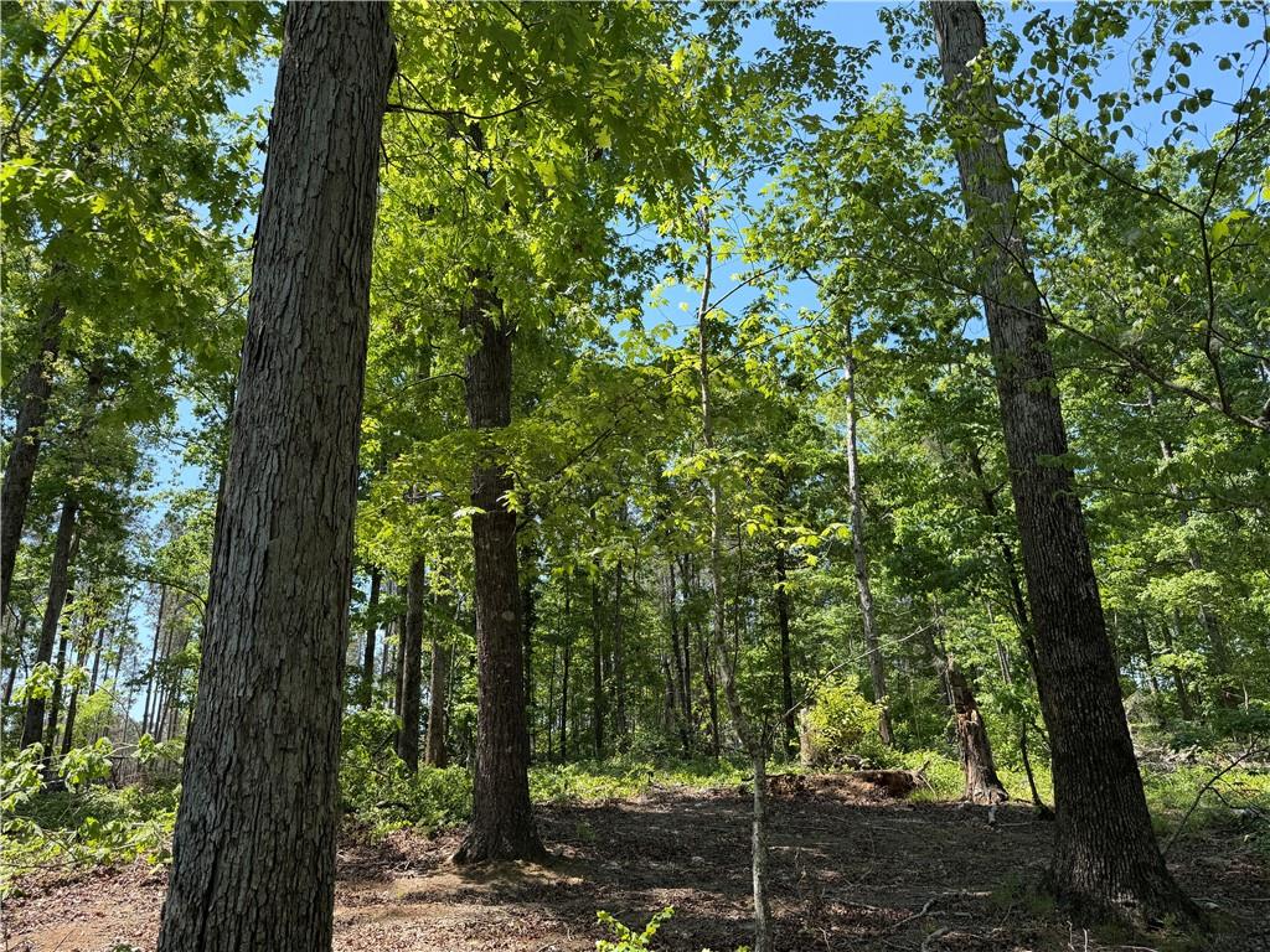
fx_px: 881
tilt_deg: +20.5
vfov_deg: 56.8
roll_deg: +3.4
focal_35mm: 24
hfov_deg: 71.6
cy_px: 476
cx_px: 635
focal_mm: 6.76
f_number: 1.78
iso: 80
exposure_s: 1/1192
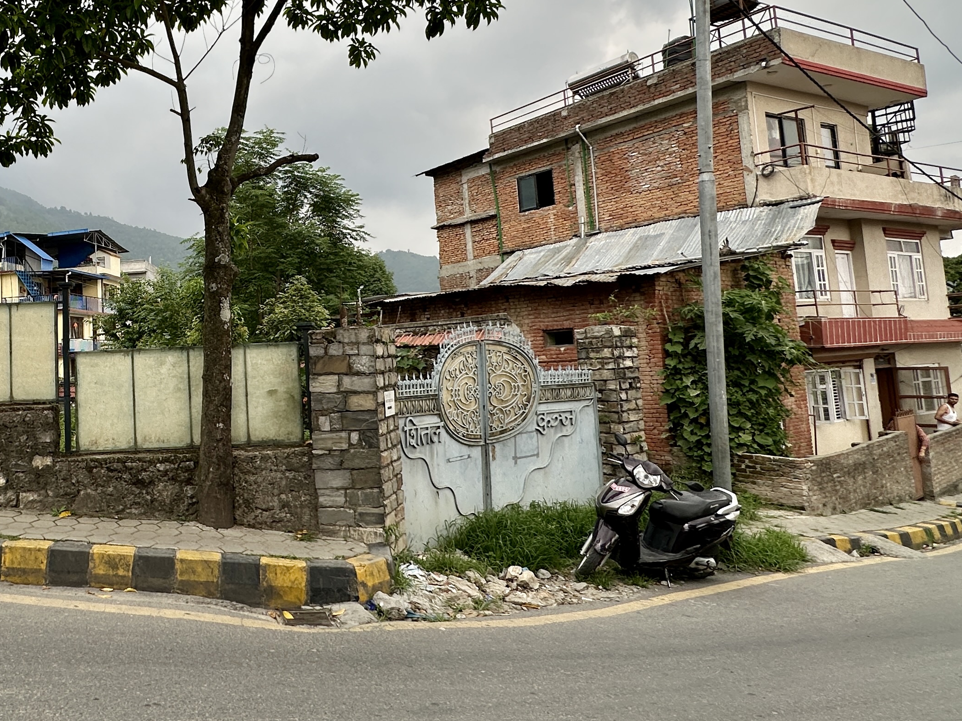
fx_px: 750
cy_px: 294
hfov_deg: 60.2
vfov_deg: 51.1
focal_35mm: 27
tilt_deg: +6.5
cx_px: 194
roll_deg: +1.9
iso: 40
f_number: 2.2
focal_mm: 2.22
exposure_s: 1/194
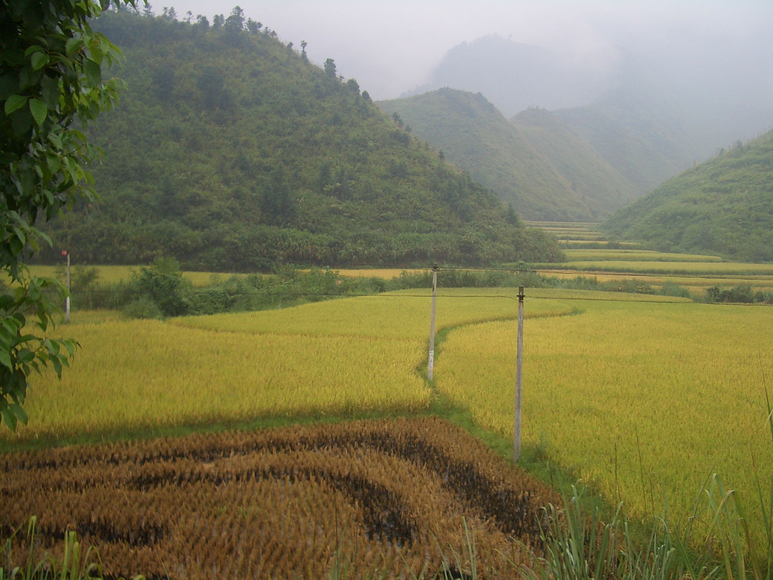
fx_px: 782
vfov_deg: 40.7
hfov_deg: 52.6
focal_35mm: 35
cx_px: 386
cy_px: 290
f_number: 2.6
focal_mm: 5.8
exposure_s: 1/60
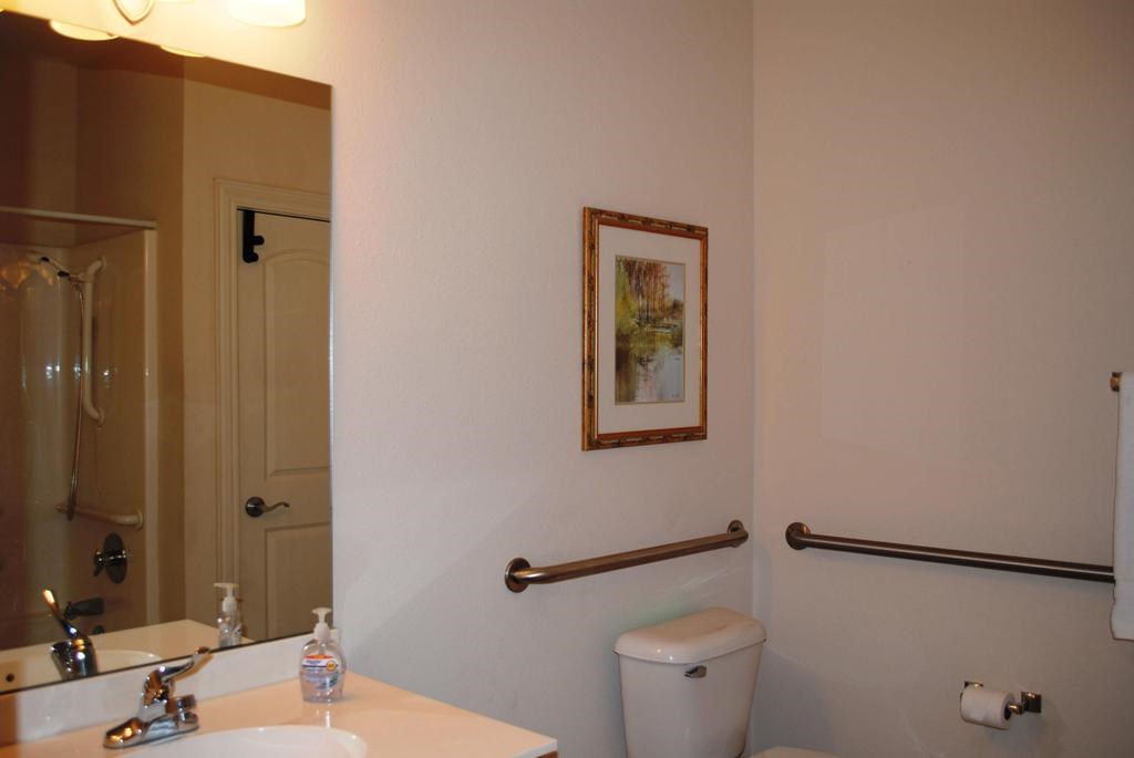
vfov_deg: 40.1
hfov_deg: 57.2
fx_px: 1041
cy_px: 379
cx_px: 567
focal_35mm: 33
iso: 100
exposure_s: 1/50
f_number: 3.8
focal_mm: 22
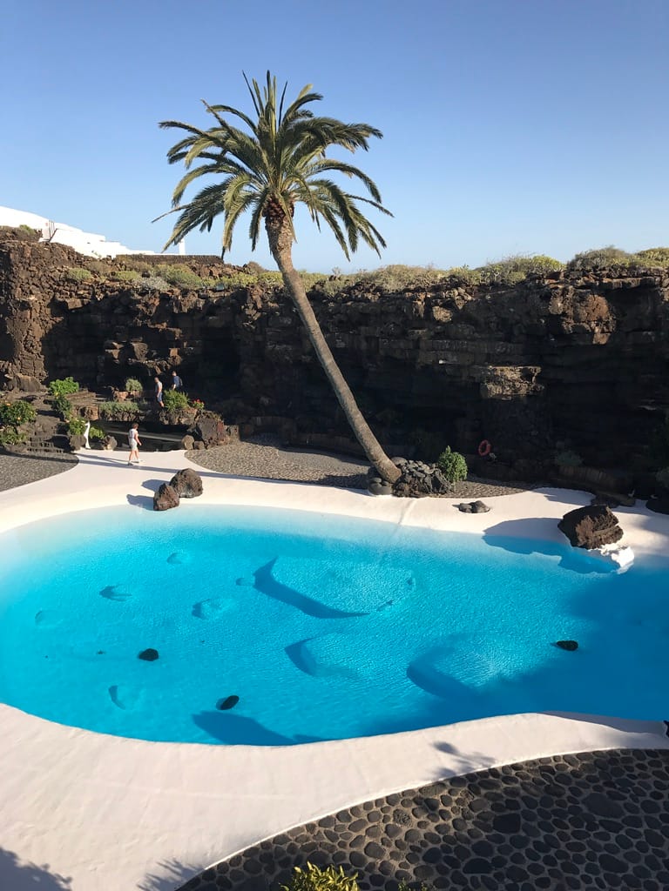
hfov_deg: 49.7
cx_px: 334
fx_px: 722
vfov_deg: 63.4
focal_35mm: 28
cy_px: 446
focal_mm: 3.99
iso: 20
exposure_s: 1/2083
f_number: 1.8
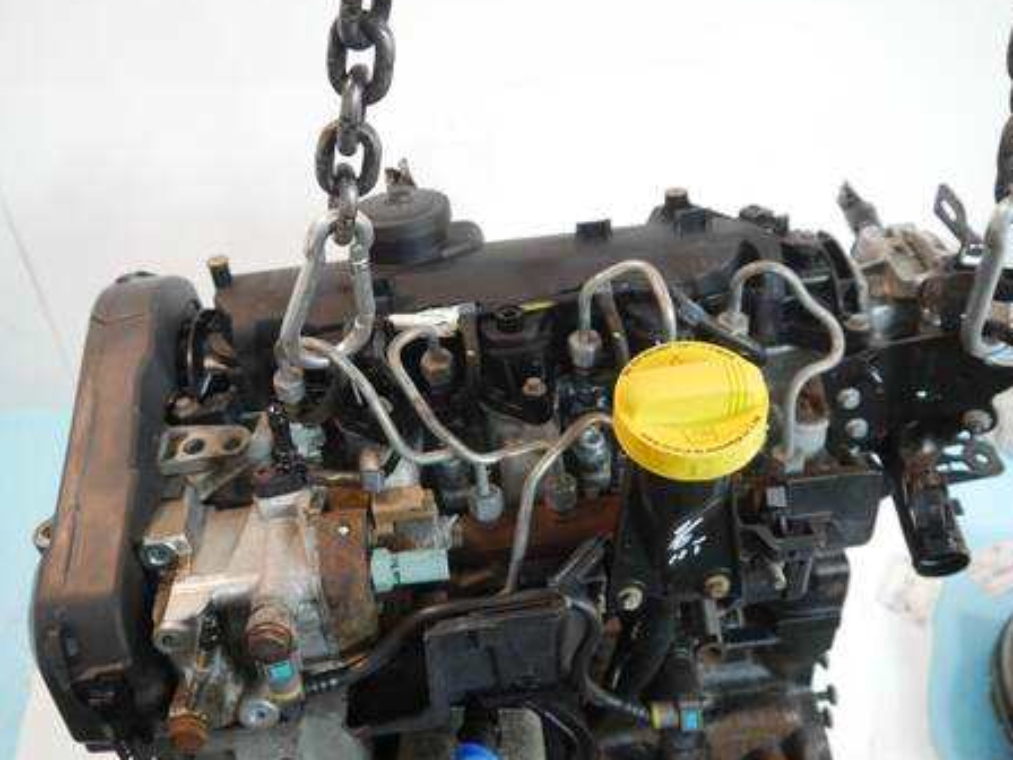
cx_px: 486
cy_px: 375
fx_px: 878
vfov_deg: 46.8
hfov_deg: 59.9
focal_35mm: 30
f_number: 3.5
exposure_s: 1/125
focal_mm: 14
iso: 1000
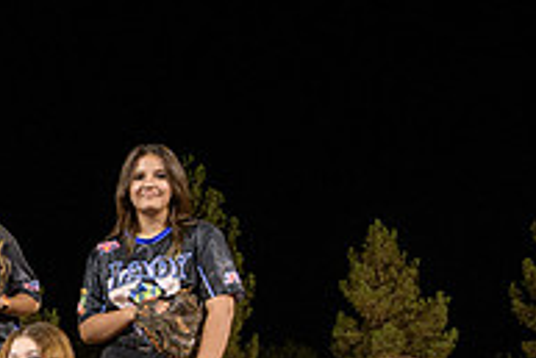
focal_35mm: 114
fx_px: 1699
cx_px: -206
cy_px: 395
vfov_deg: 11.9
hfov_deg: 16.7
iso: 2000
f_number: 5
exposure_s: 1/80
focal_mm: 38
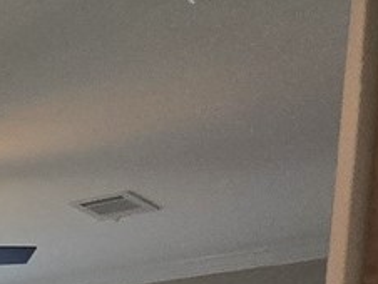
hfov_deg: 12.6
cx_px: -659
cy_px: 626
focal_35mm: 92
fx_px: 1006
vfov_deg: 13.1
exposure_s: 1/60
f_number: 2.2
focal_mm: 2.2
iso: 200
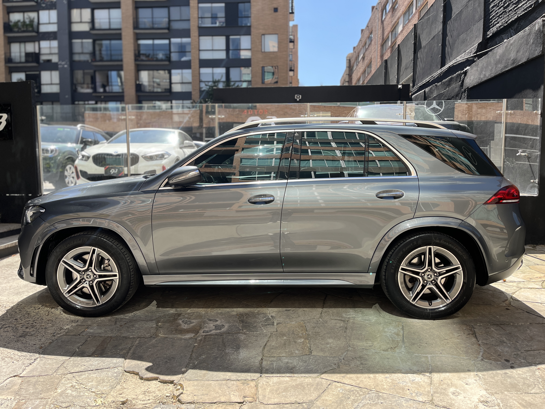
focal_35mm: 26
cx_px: 272
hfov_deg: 67.3
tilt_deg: -4.3
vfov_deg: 53.1
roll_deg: +0.0
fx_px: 409
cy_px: 204
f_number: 1.6
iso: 50
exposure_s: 1/891
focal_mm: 5.1
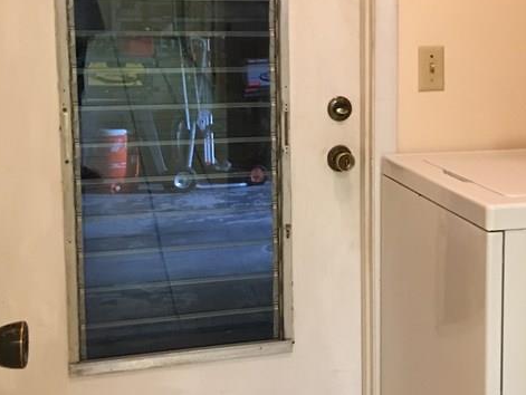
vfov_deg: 23.2
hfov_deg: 30.1
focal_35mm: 63
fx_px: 958
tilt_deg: -8.0
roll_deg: -0.6
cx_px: 403
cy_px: 129
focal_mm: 4.15
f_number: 2.2
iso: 80
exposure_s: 1/10
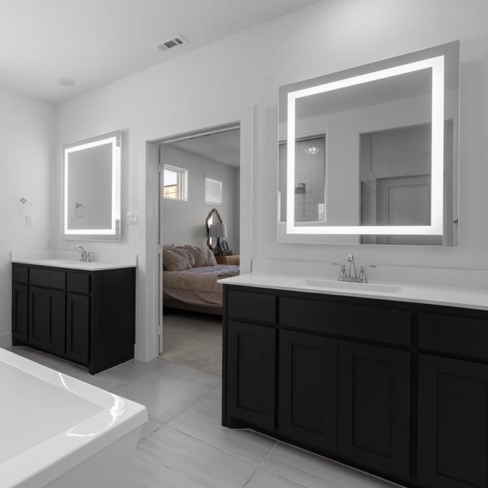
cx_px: 146
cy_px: 243
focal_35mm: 21
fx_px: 335
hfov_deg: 69.1
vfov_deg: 72.1
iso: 800
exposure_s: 1/15
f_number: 8
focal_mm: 16
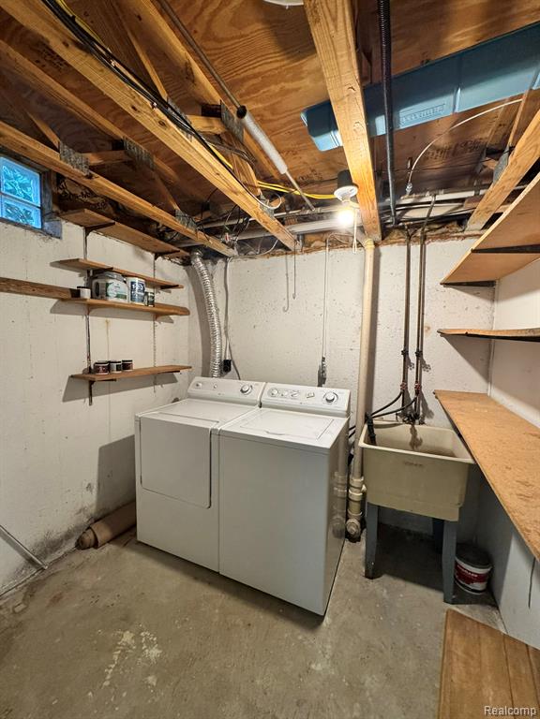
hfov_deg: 85.7
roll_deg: -0.5
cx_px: 270
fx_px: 291
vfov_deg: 102.1
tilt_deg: -4.7
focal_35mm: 14
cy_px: 360
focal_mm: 2.22
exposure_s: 1/120
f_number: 2.2
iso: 320
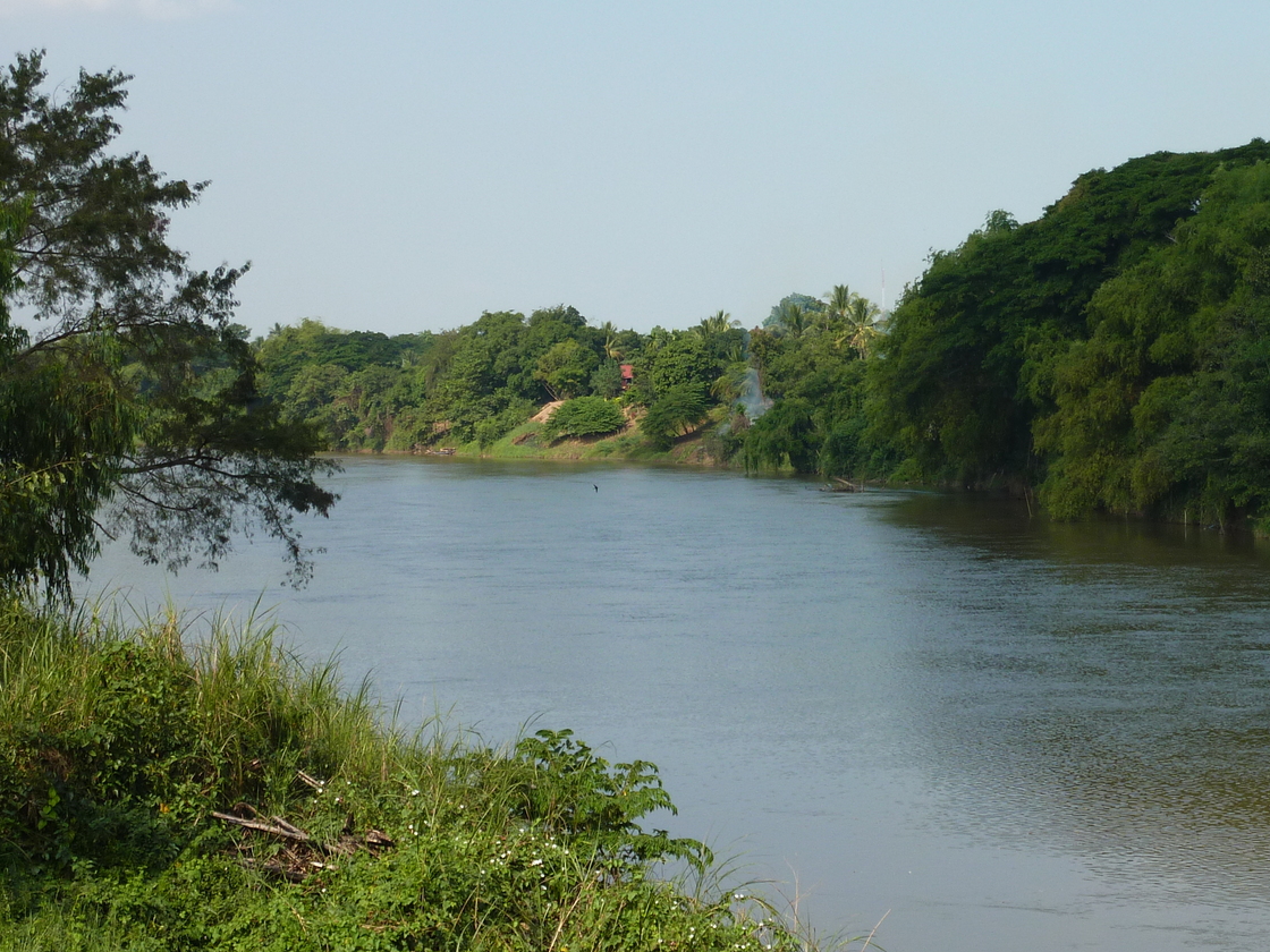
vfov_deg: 16.4
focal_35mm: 90
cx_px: 823
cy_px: 467
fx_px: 3302
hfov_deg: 21.7
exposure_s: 1/500
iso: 80
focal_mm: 10.3
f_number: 4.5
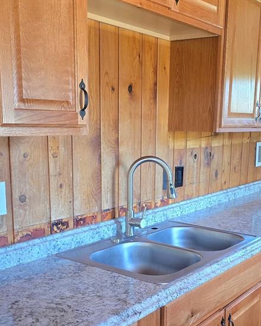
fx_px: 425
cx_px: 155
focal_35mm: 44
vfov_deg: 41.7
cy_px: 205
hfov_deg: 34.1
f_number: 1.7
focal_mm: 6.3
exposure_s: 1/120
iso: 800
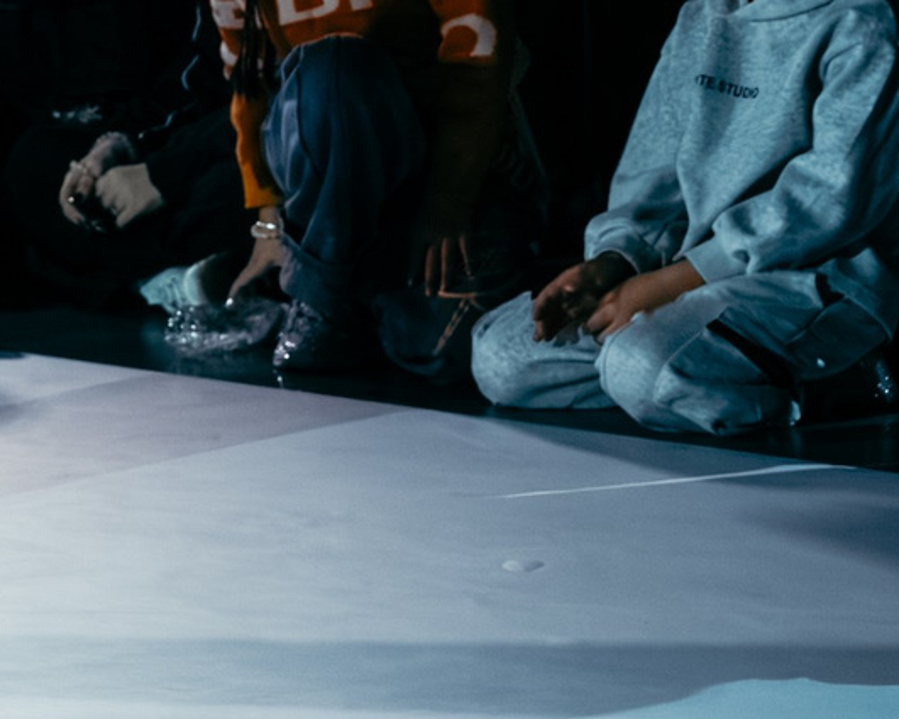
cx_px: -946
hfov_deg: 10.3
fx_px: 4577
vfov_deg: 8.8
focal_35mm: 172
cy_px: -316
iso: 3200
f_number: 2.8
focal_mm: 38
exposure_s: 1/1000
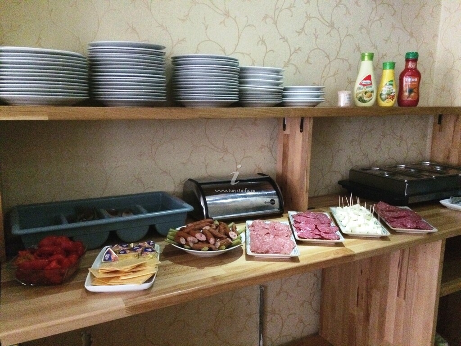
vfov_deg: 48.2
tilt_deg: -11.5
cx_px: 230
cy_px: 173
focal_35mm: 29
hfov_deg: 61.7
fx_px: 386
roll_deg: -1.3
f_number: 2.2
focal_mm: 4.15
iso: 800
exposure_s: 1/17
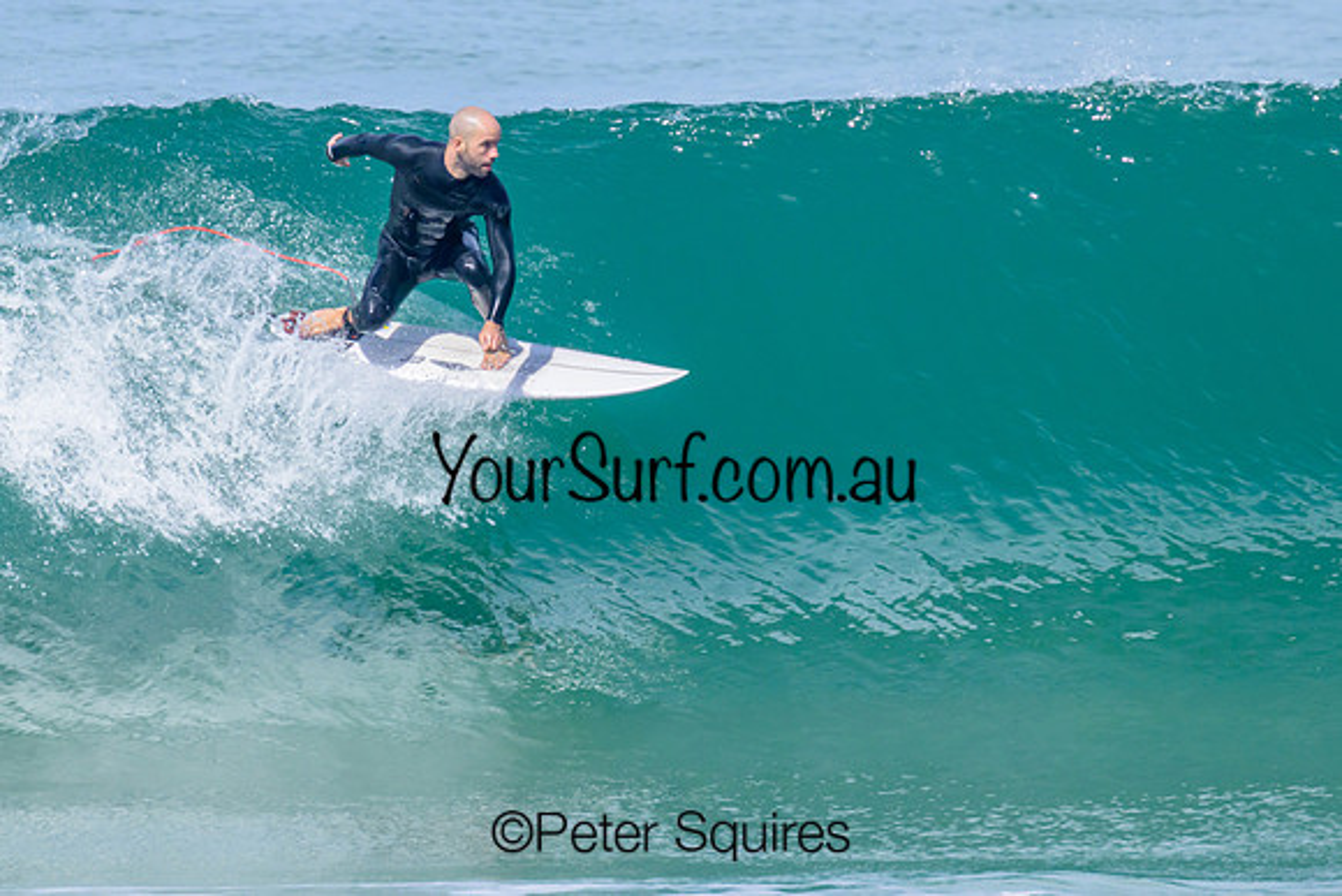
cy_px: 338
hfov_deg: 1.9
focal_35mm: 1095
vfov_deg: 1.3
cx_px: 614
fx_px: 40809
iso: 900
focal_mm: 800
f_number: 11
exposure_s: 1/2000
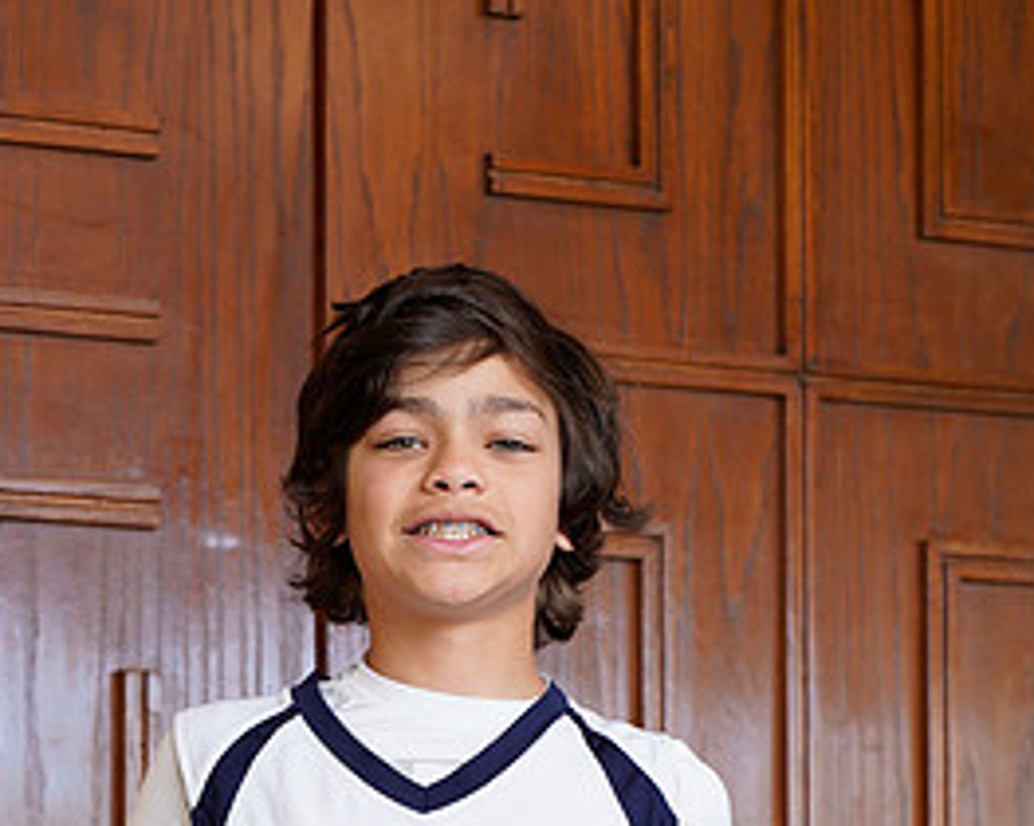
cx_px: 299
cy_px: 999
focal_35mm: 176
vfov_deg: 8.7
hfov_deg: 11.0
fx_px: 5382
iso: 200
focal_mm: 85
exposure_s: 1/60
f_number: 5.6
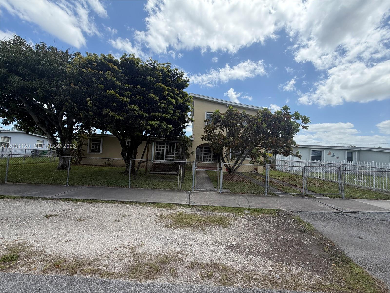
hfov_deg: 102.1
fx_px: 158
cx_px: 195
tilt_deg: +2.0
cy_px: 146
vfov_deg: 85.7
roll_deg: -1.7
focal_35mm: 14
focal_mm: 2.22
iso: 20
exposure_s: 1/888
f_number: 2.2
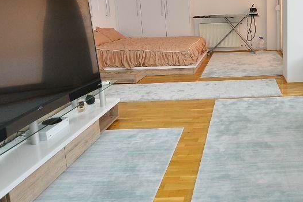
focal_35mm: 32
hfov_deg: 53.7
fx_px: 269
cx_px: 253
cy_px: 38
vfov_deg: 39.4
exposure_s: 1/60
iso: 720
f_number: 5.6
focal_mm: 14
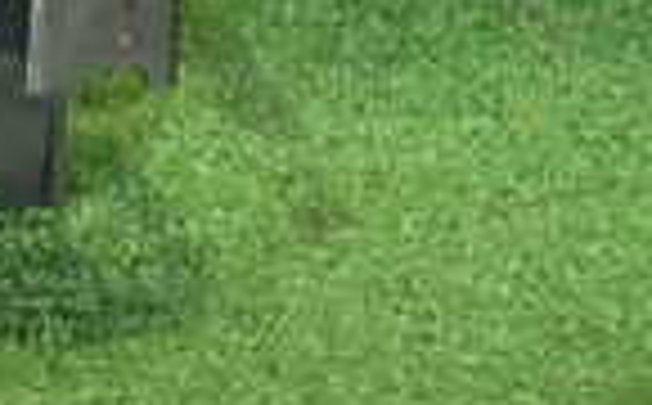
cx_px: -553
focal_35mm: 110
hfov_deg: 15.9
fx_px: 1951
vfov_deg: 10.8
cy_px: -400
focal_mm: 4.5
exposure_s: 1/30
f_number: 2
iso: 500
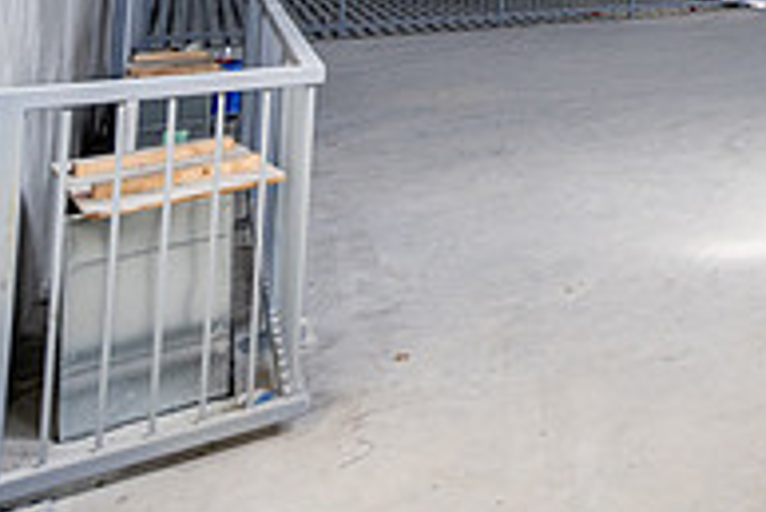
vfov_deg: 27.4
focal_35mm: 42
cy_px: -129
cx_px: 1076
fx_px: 894
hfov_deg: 31.2
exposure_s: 1/125
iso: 500
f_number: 4
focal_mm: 14
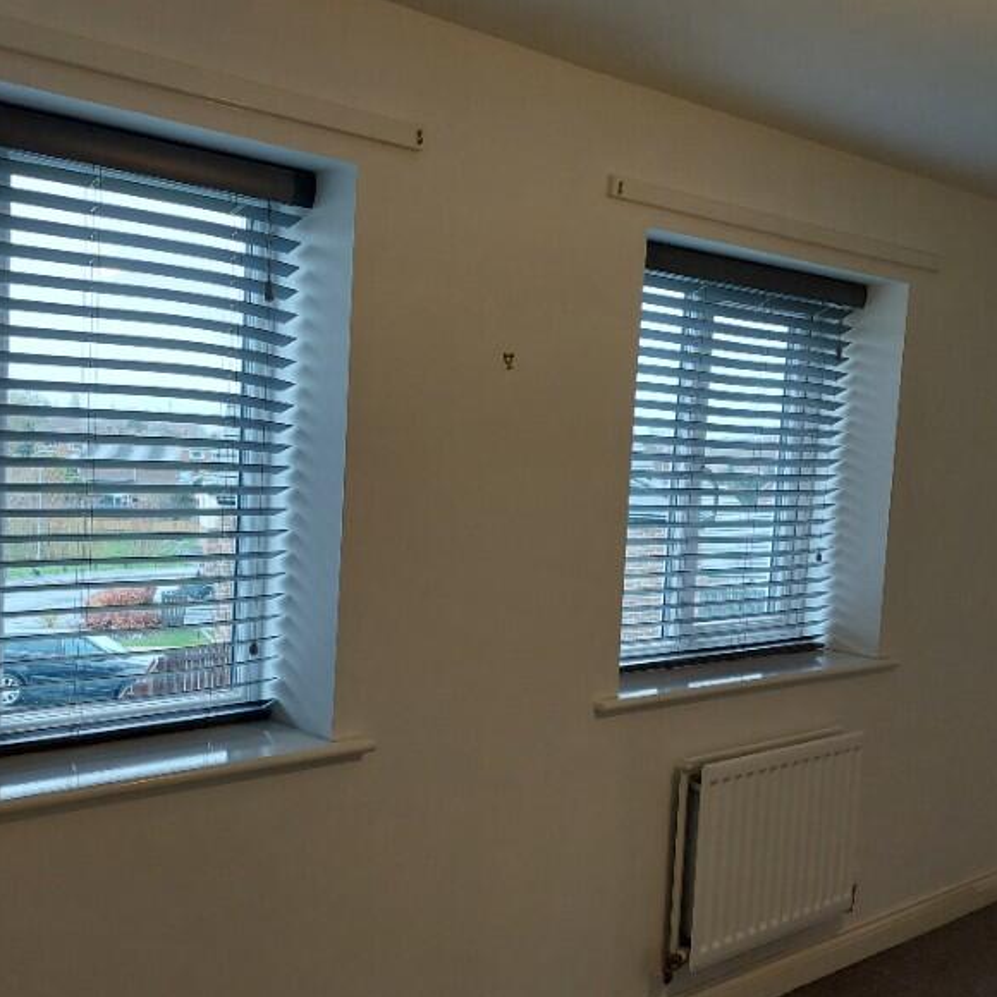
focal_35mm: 39
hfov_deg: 42.8
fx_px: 1271
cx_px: 450
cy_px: 536
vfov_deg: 42.8
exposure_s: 1/50
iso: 100
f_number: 1.8
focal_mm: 5.23
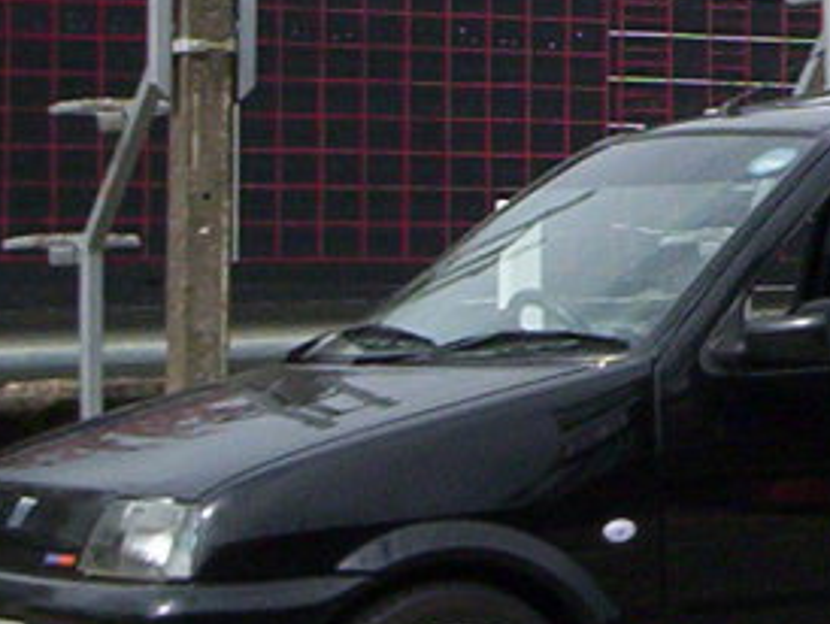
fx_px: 3936
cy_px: -27
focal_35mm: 164
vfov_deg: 9.0
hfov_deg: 11.5
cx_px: 1260
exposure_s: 1/1042
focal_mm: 4.99
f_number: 4.5
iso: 100
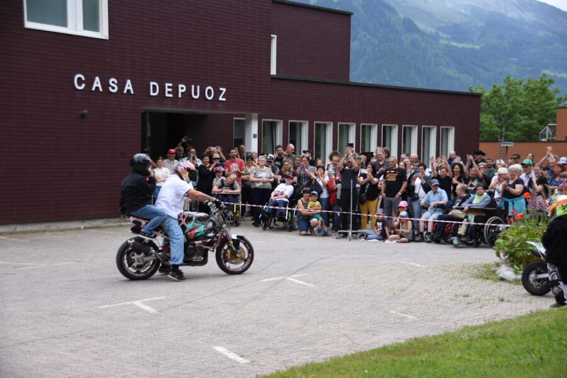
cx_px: 284
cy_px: 189
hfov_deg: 30.5
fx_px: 1039
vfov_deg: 20.6
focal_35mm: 66
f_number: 4.5
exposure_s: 1/500
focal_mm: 44
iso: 200
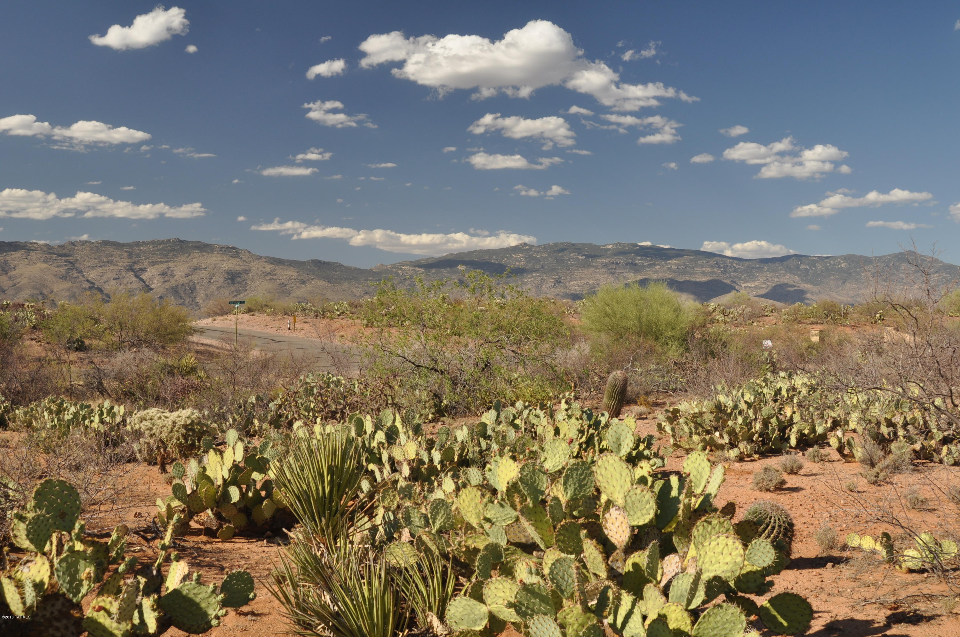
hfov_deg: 53.2
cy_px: 318
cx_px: 480
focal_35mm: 36
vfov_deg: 36.8
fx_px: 959
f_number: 8
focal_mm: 24
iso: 200
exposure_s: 1/250
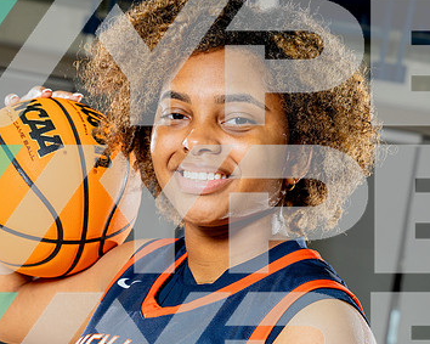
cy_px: 210
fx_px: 1272
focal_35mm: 100
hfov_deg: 19.2
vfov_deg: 15.4
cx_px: 205
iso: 640
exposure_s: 1/250
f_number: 8
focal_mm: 65
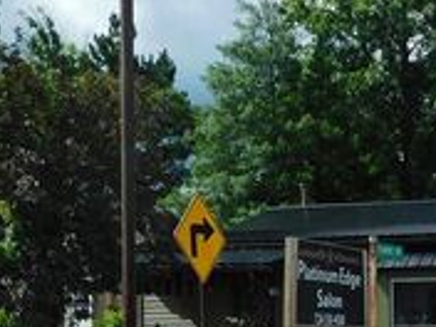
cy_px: 360
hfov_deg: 19.0
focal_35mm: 102
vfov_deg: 14.2
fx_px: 1285
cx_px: 377
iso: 125
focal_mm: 6.3
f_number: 7
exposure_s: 1/400
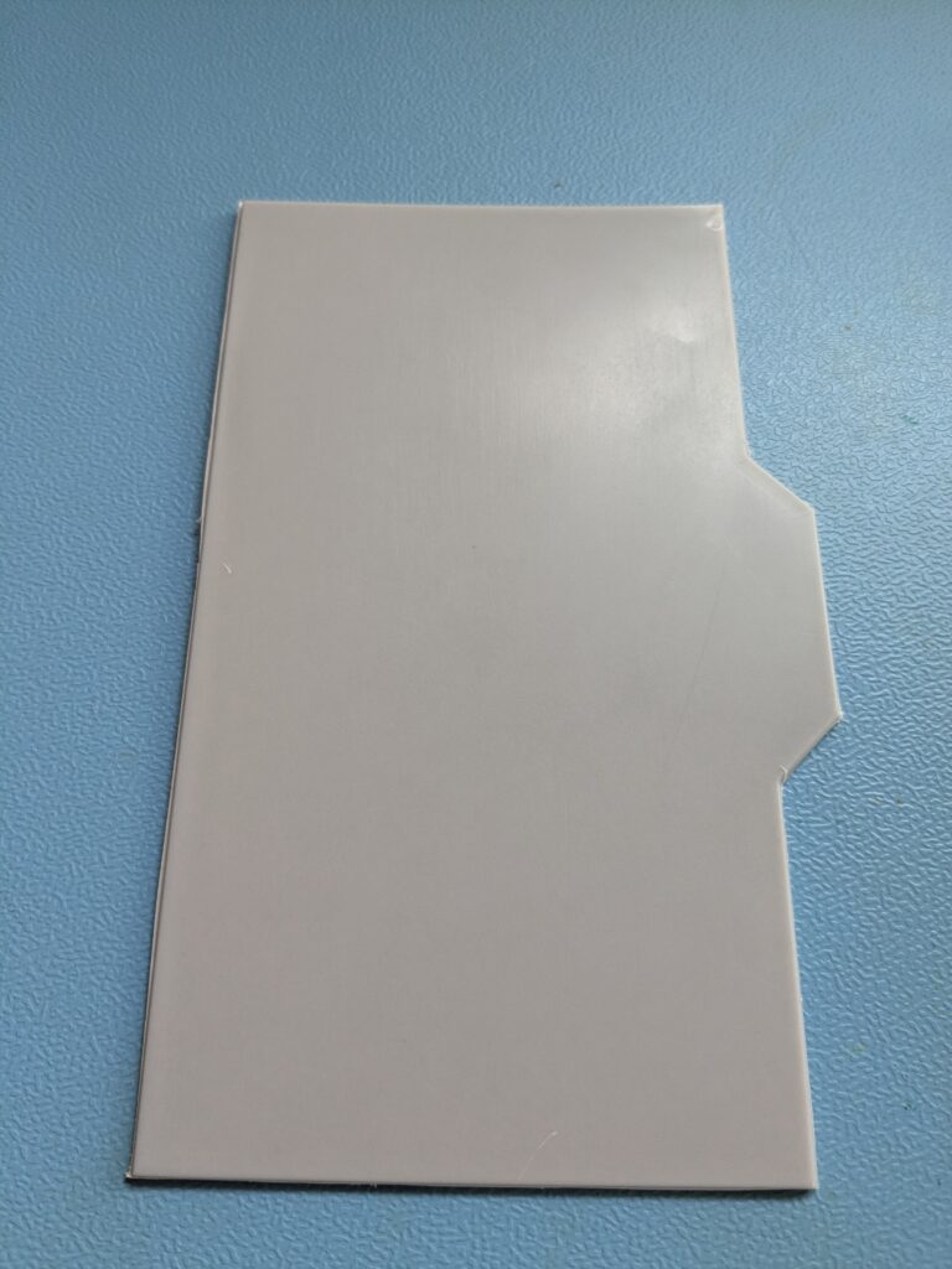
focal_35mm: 27
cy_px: 634
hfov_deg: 51.4
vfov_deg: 65.3
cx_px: 476
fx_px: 990
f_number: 1.73
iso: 136
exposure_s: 1/99.9
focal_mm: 4.38
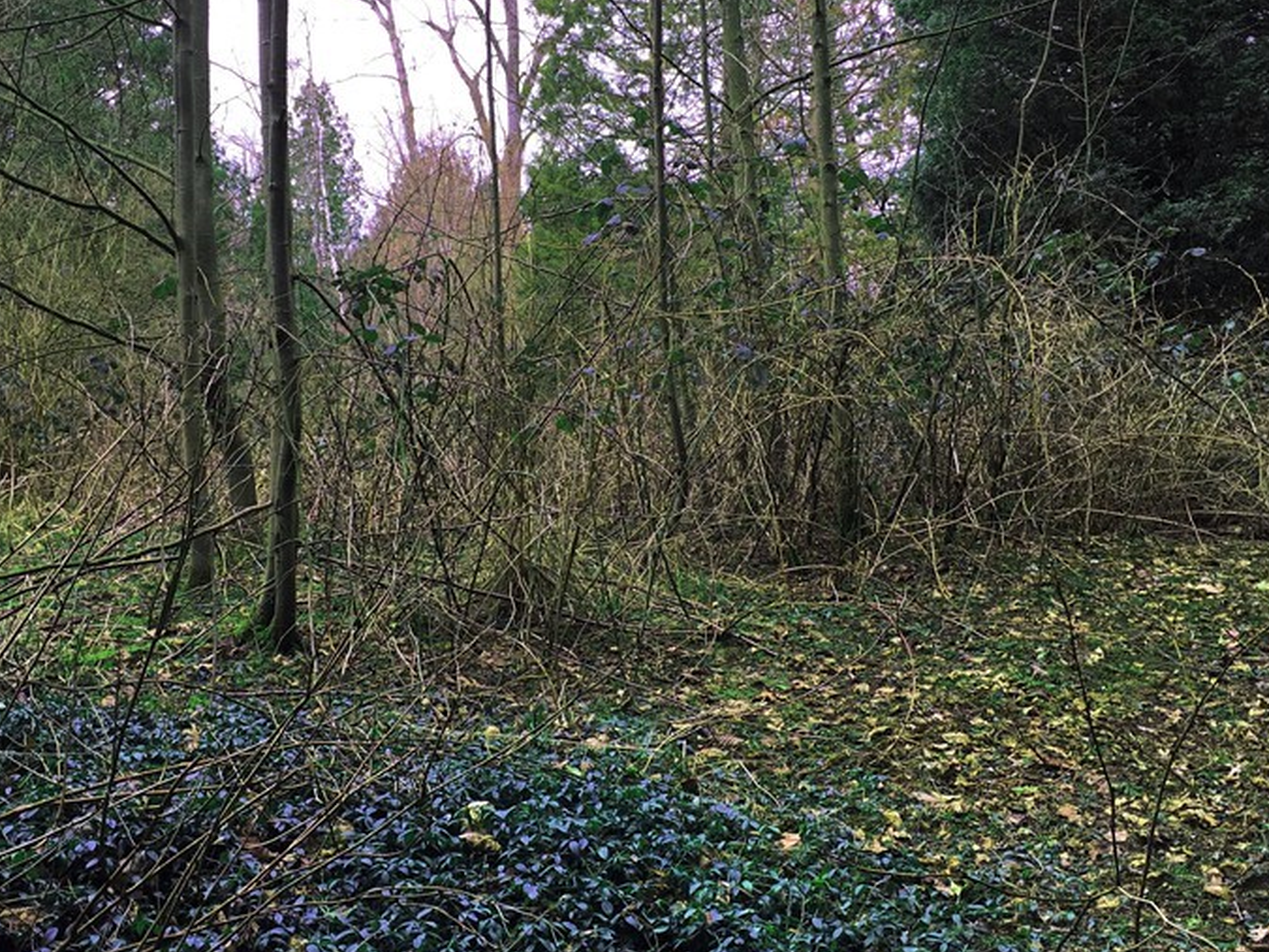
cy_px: 440
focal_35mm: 44
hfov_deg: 42.9
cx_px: 572
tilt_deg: +4.3
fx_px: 1613
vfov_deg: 32.9
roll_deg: -1.4
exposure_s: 1/212
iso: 25
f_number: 2.2
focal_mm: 4.15
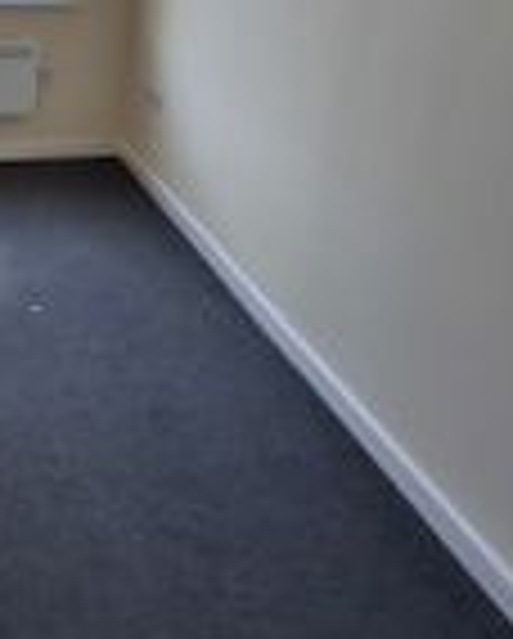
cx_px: 54
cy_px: 63
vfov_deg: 39.0
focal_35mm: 44
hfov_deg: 32.6
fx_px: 833
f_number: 2.2
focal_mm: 1.64
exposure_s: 1/108
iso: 40
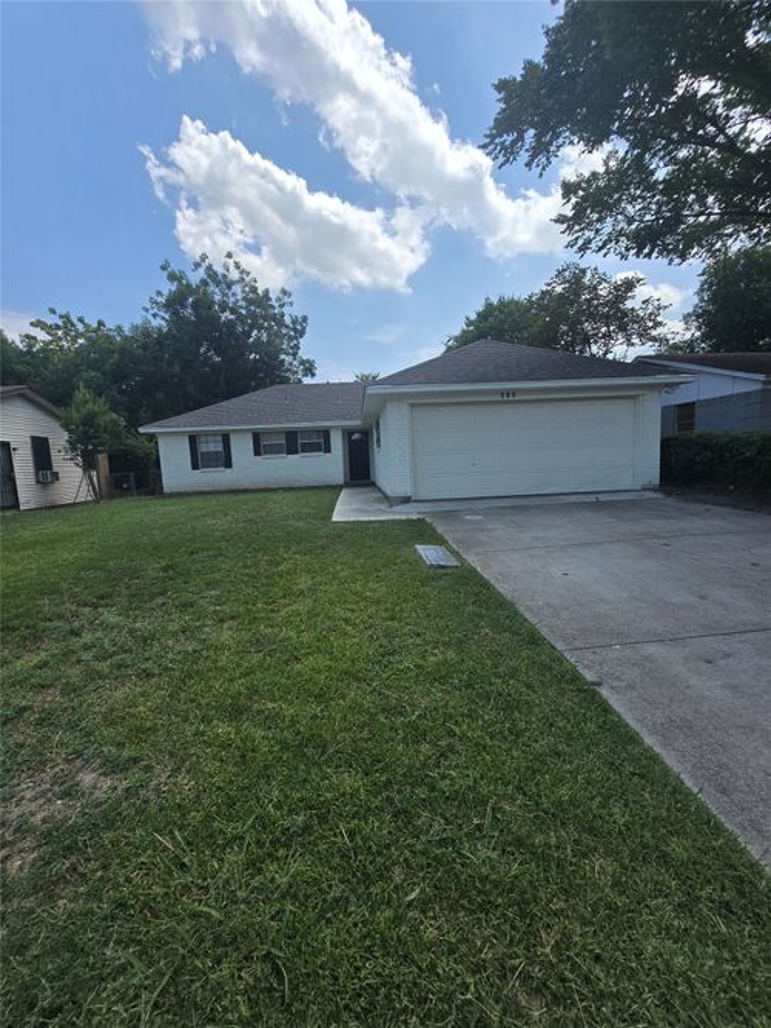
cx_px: 386
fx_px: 386
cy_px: 514
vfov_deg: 106.2
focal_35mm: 13
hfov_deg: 89.9
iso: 50
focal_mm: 2.2
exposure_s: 1/2289
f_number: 2.2
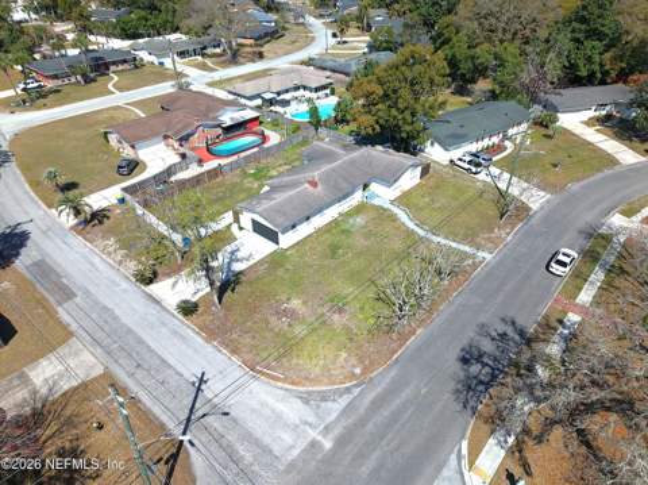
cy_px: 242
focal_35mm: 24
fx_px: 449
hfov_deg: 71.7
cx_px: 324
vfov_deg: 56.7
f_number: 1.8
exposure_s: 1/40
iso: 100
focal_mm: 8.67
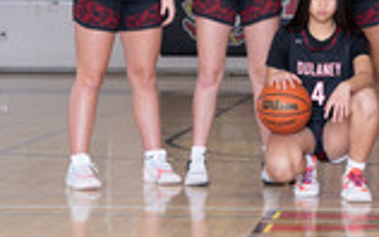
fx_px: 1871
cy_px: -16
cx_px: 446
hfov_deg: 11.4
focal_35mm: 181
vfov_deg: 7.2
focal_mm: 70
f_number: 5
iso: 200
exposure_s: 1/100
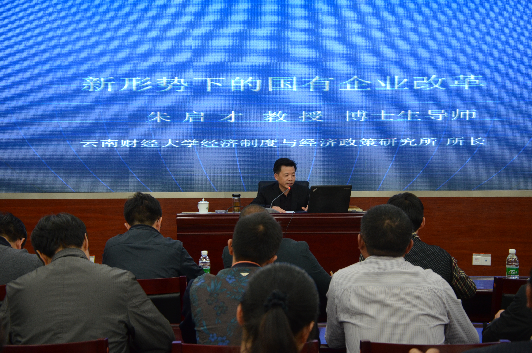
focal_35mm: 68
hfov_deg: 29.9
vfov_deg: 20.1
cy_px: 176
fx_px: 995
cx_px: 266
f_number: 4.8
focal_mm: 45
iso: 800
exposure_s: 1/60
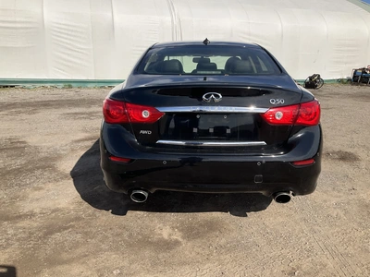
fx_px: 310
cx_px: 185
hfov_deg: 61.7
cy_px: 138
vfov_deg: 48.2
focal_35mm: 29
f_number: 1.8
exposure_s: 1/2320
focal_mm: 3
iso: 25
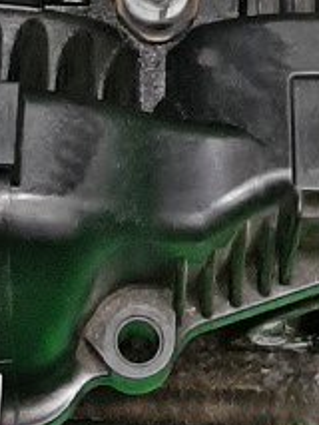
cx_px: 108
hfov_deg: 8.4
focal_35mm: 176
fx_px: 2160
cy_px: -455
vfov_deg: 10.3
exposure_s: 1/50
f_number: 1.7
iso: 138
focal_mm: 3.93
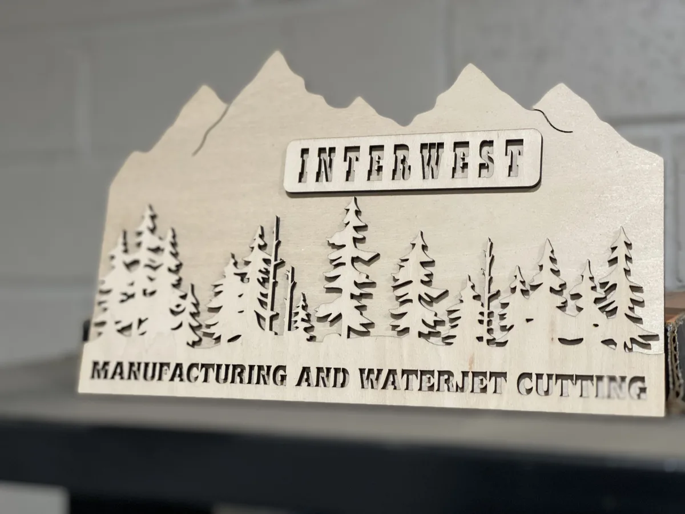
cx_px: 342
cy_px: 257
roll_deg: -0.8
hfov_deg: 36.8
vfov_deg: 28.0
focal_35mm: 52
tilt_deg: +1.1
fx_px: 1029
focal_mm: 6
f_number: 2
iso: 160
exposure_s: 1/40
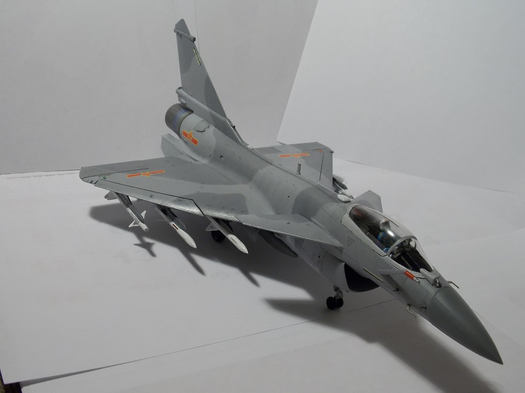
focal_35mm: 41
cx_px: 262
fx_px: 622
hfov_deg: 45.8
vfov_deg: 35.1
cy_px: 196
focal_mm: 7.3
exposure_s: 1/40
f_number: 3.6
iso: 200
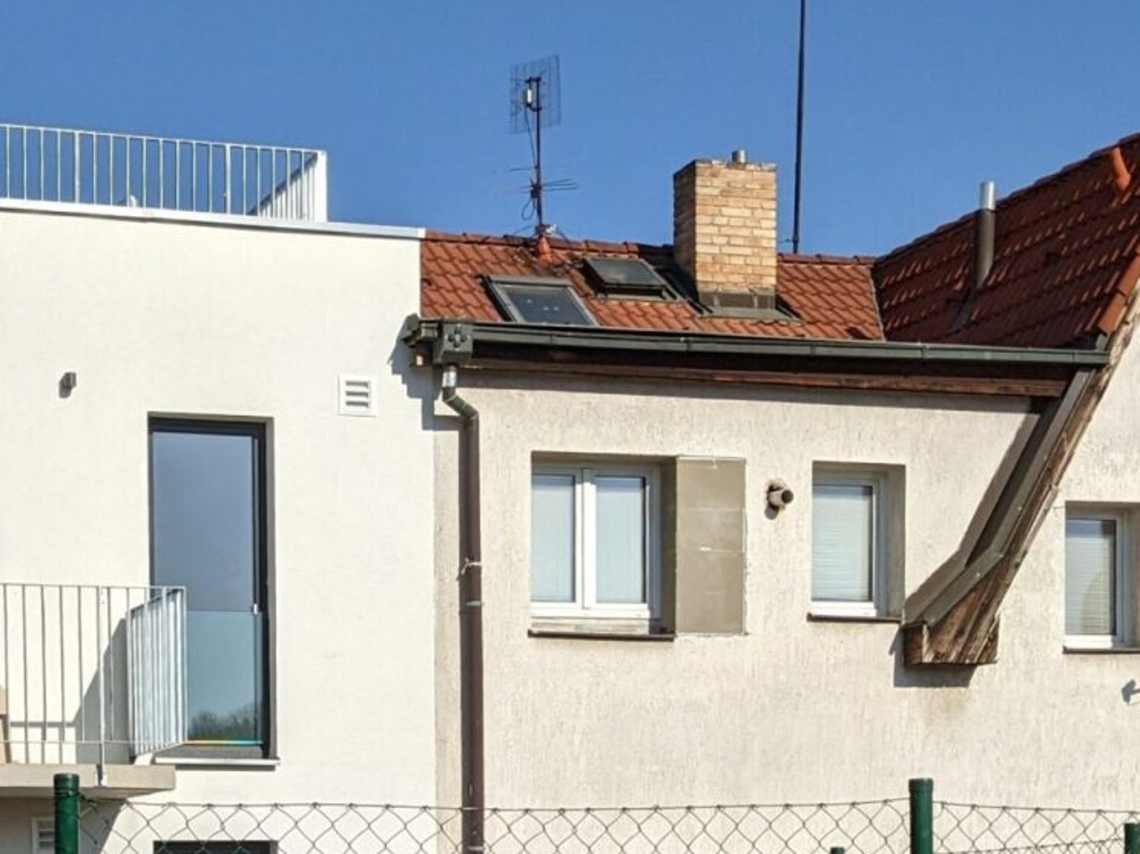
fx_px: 2371
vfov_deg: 19.6
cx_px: 9
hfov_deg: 25.7
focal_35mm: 72
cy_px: 921
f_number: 1.73
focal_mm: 4.38
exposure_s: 1/7812
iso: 77
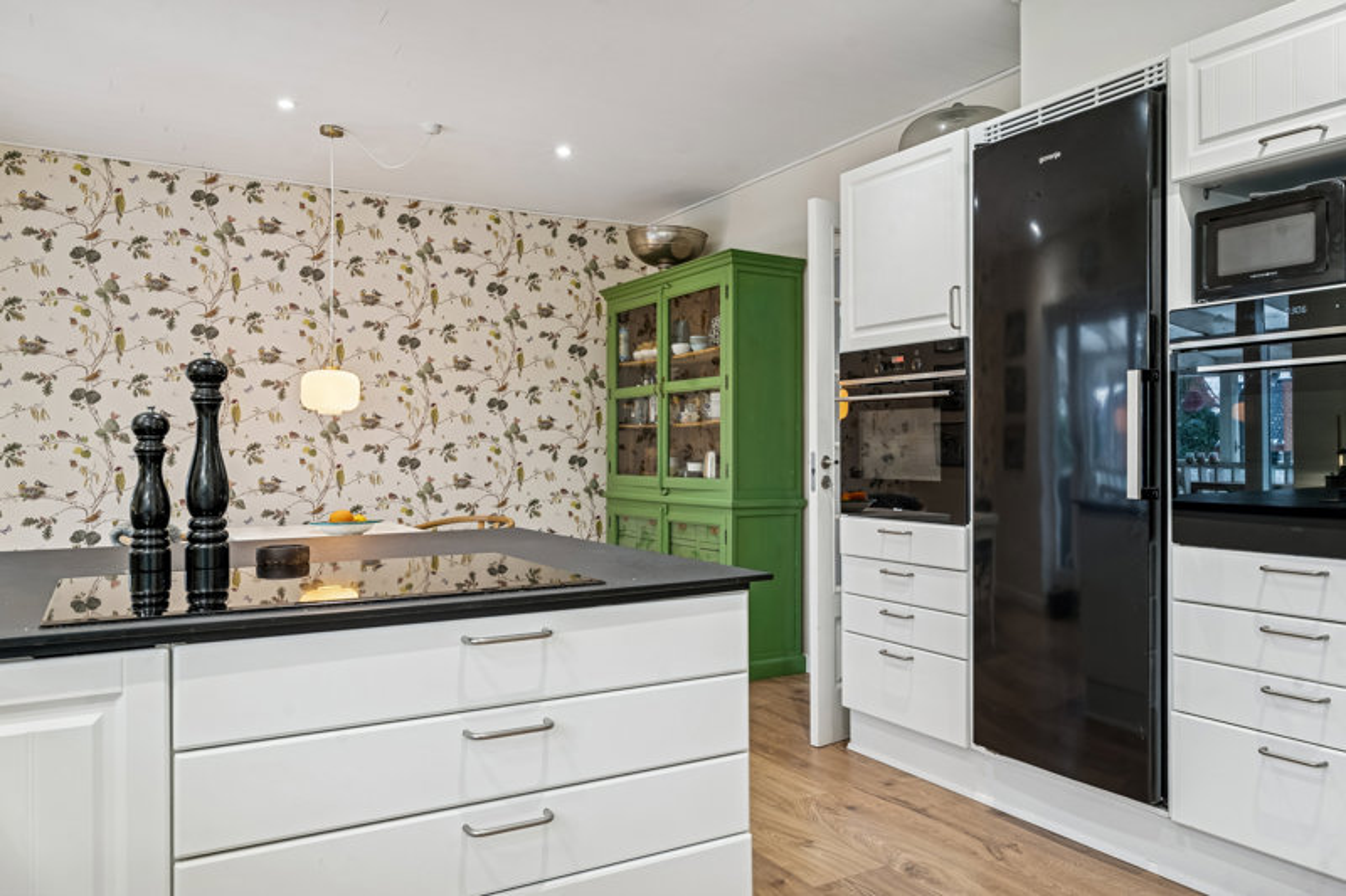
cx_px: 673
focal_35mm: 26
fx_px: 953
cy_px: 448
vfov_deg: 50.4
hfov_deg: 70.4
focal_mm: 25.5
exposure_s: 1/4
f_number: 8
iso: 200
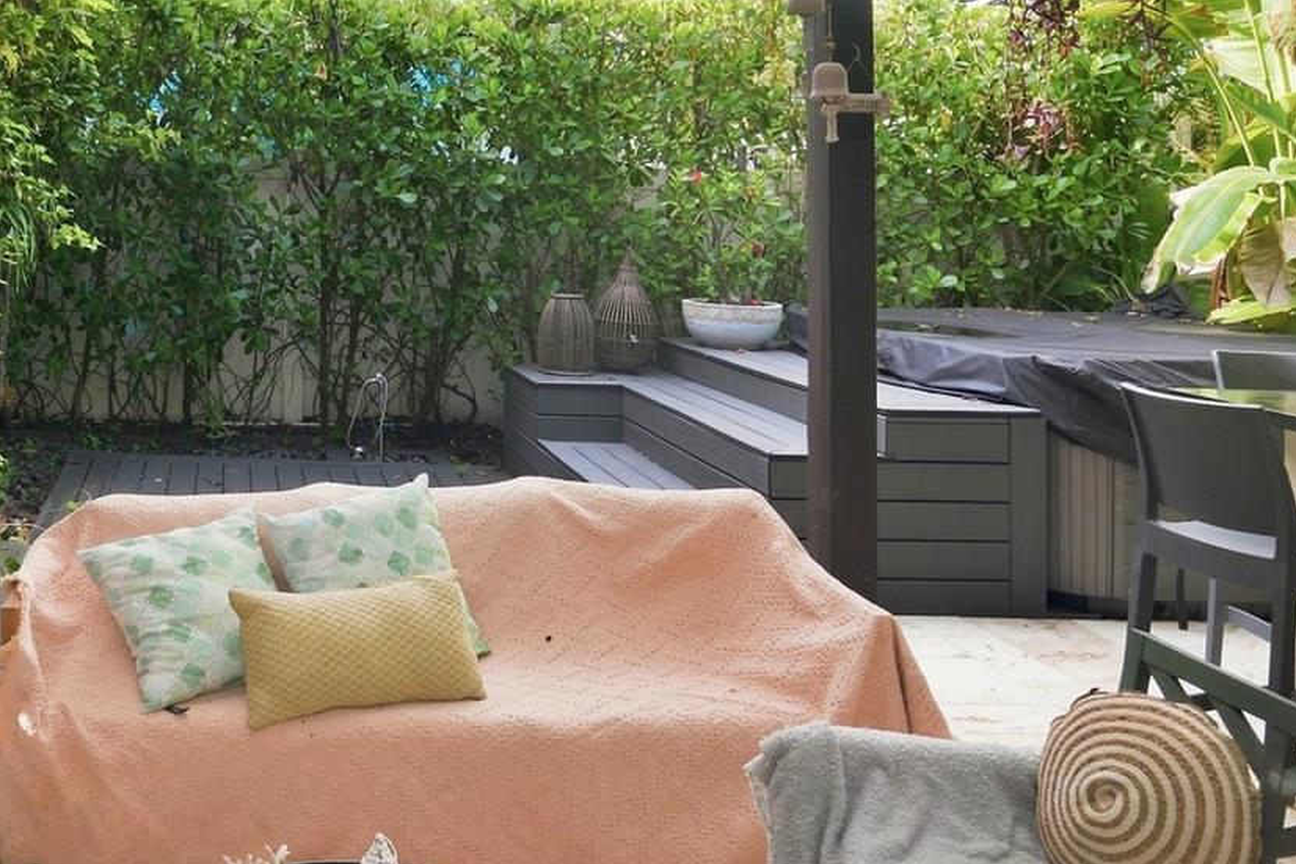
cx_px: 199
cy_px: 208
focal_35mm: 31
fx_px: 1116
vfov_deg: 41.0
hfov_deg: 54.6
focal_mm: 16
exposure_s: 1/80
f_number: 8
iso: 320
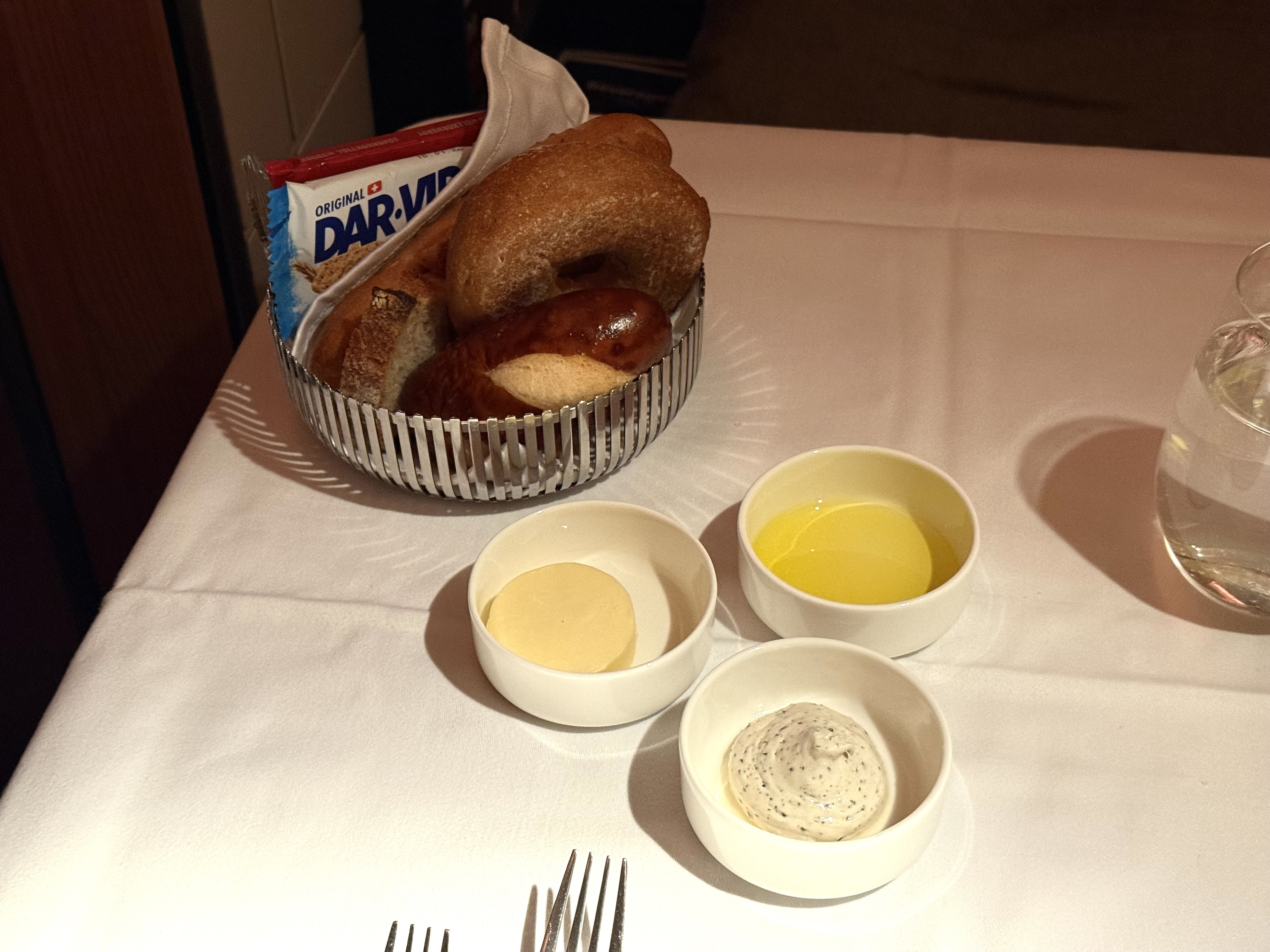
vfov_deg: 30.3
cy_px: 476
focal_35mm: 48
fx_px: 1761
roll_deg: -0.9
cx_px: 635
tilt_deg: -38.3
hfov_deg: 39.7
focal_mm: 6.76
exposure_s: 1/38
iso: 400
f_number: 1.78
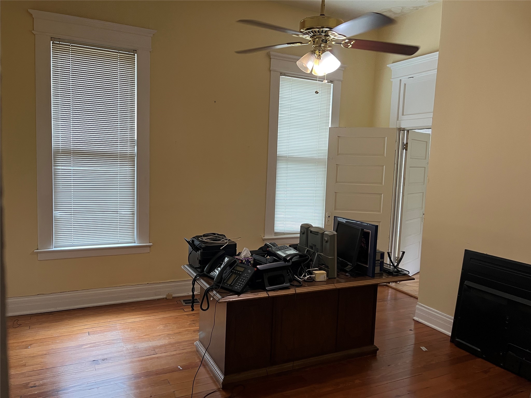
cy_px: 199
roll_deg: -1.6
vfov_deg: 53.1
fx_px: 399
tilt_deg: -6.4
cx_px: 266
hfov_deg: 67.3
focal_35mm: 26
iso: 160
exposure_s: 1/60
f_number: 1.6
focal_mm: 5.1
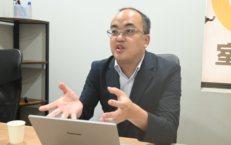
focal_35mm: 39
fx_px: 242
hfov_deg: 50.9
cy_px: 76
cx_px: 115
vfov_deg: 33.2
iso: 3200
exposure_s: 1/80
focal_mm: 25
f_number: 4.2
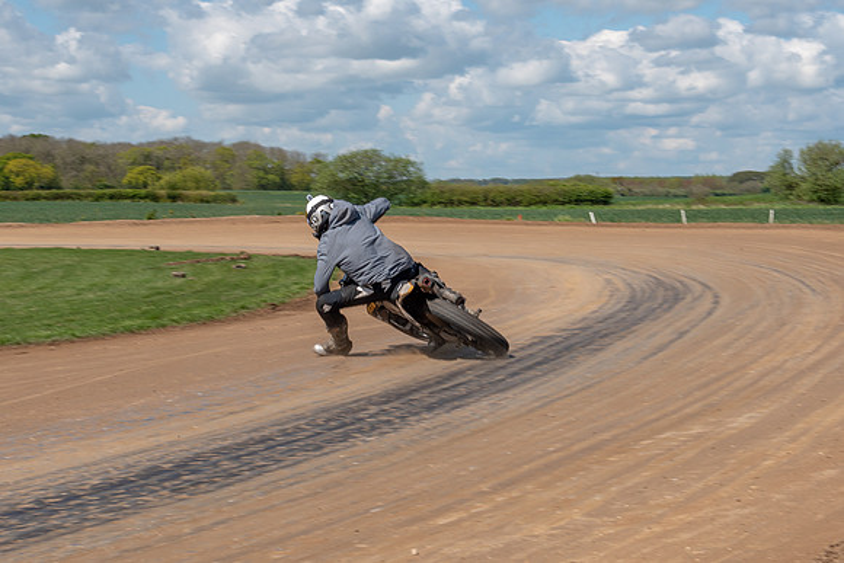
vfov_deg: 17.5
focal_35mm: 78
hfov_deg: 26.0
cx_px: 353
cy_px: 270
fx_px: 1826
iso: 100
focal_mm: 45
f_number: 8
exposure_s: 1/200
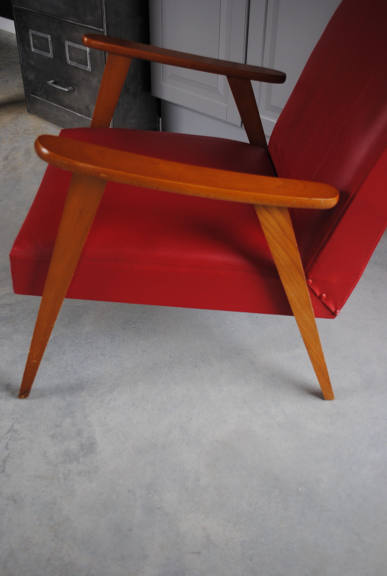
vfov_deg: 53.0
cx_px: 194
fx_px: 578
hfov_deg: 37.0
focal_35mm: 36
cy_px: 288
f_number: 4
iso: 320
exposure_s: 1/30
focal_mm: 24
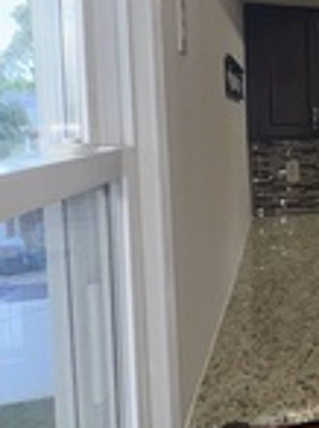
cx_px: 517
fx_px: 592
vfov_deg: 39.3
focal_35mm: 48
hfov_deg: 22.7
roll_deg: +0.6
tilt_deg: -2.2
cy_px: 150
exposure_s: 1/78
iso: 64
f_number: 2.2
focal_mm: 2.22
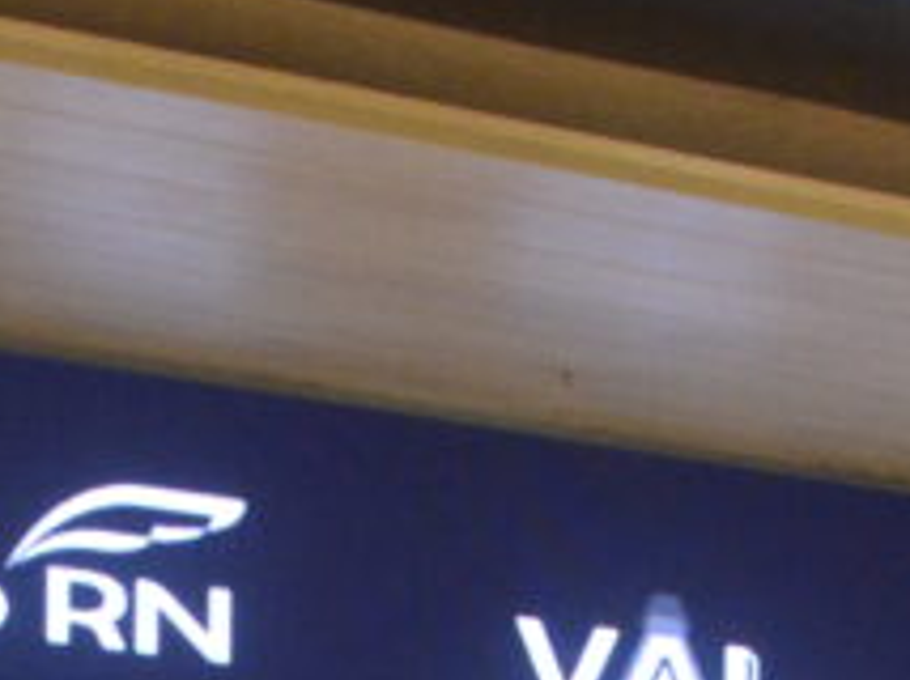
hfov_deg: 9.6
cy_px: 1347
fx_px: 5436
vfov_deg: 6.9
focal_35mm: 207
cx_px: 268
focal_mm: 30
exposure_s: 1/125
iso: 4000
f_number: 6.3
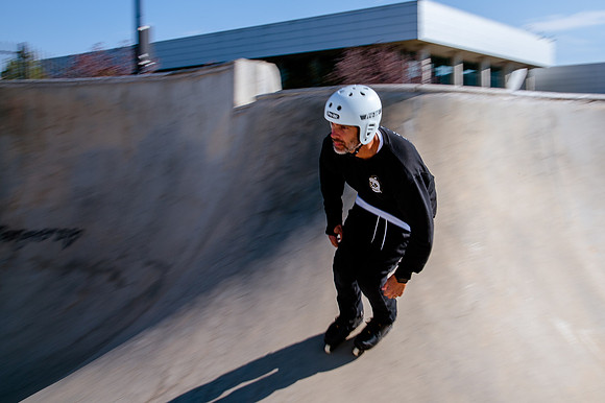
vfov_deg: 34.4
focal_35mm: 39
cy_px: 168
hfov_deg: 49.7
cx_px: 359
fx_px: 649
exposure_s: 1/80
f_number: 20
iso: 125
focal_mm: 32
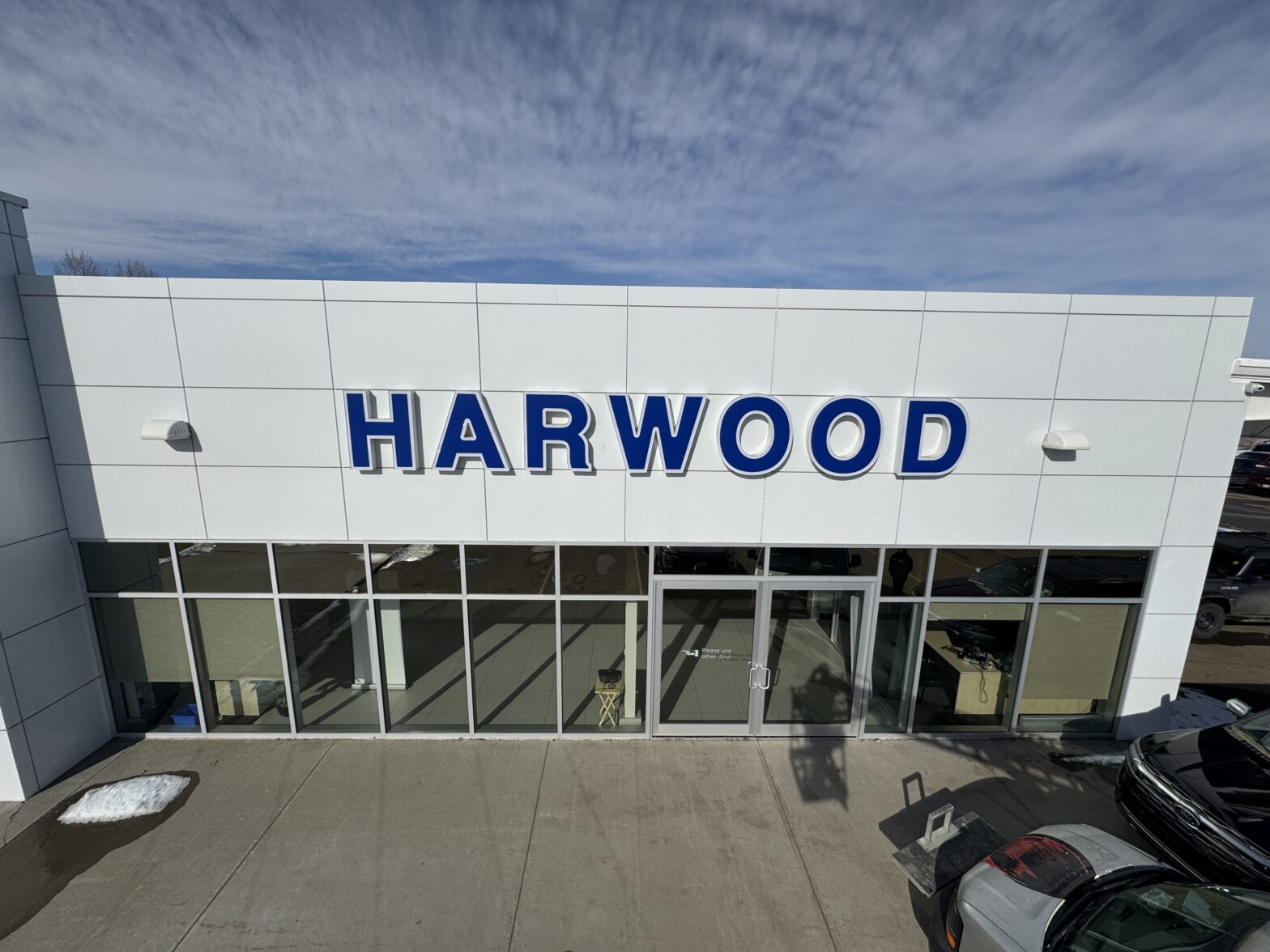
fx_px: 514
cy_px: 476
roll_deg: -0.3
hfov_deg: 102.1
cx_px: 635
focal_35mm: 14
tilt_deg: -10.2
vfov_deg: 85.7
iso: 32
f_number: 2.2
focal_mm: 2.22
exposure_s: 1/5263
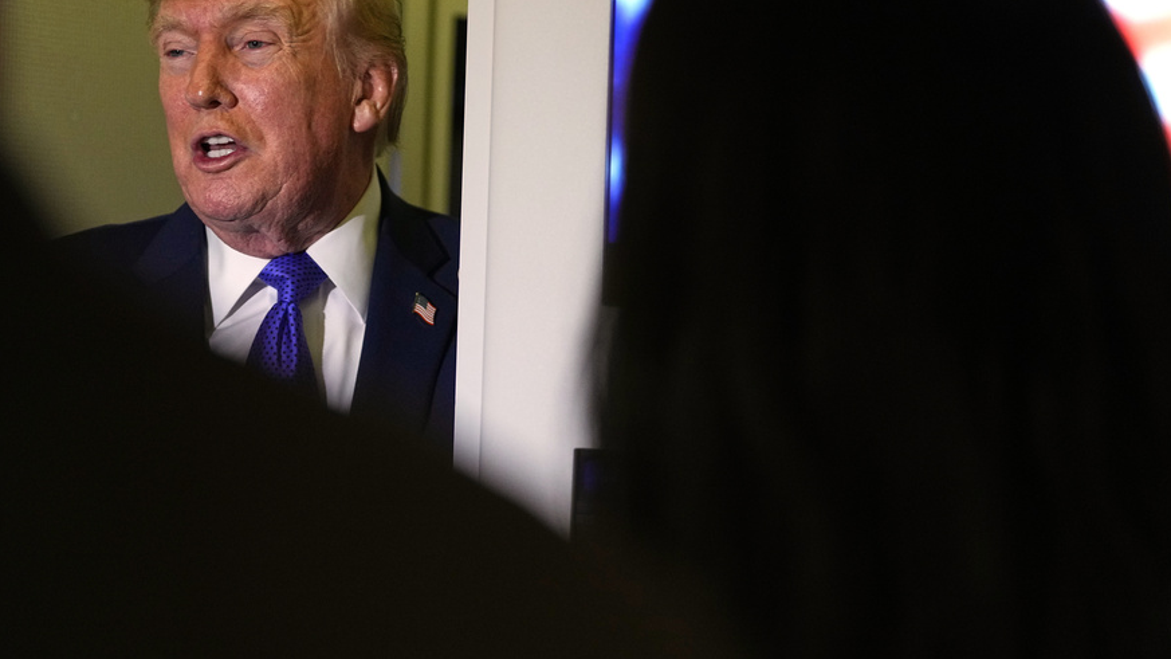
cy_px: 335
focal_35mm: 86
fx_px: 2670
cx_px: 523
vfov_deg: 14.1
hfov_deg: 24.7
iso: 2500
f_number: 2.8
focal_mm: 70
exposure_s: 1/200
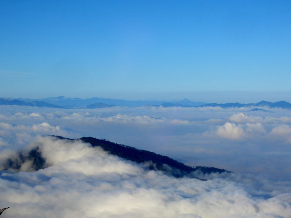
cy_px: 118
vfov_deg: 14.9
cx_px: 144
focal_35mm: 99
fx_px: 832
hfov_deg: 19.8
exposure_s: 1/320
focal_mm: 14.6
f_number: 7
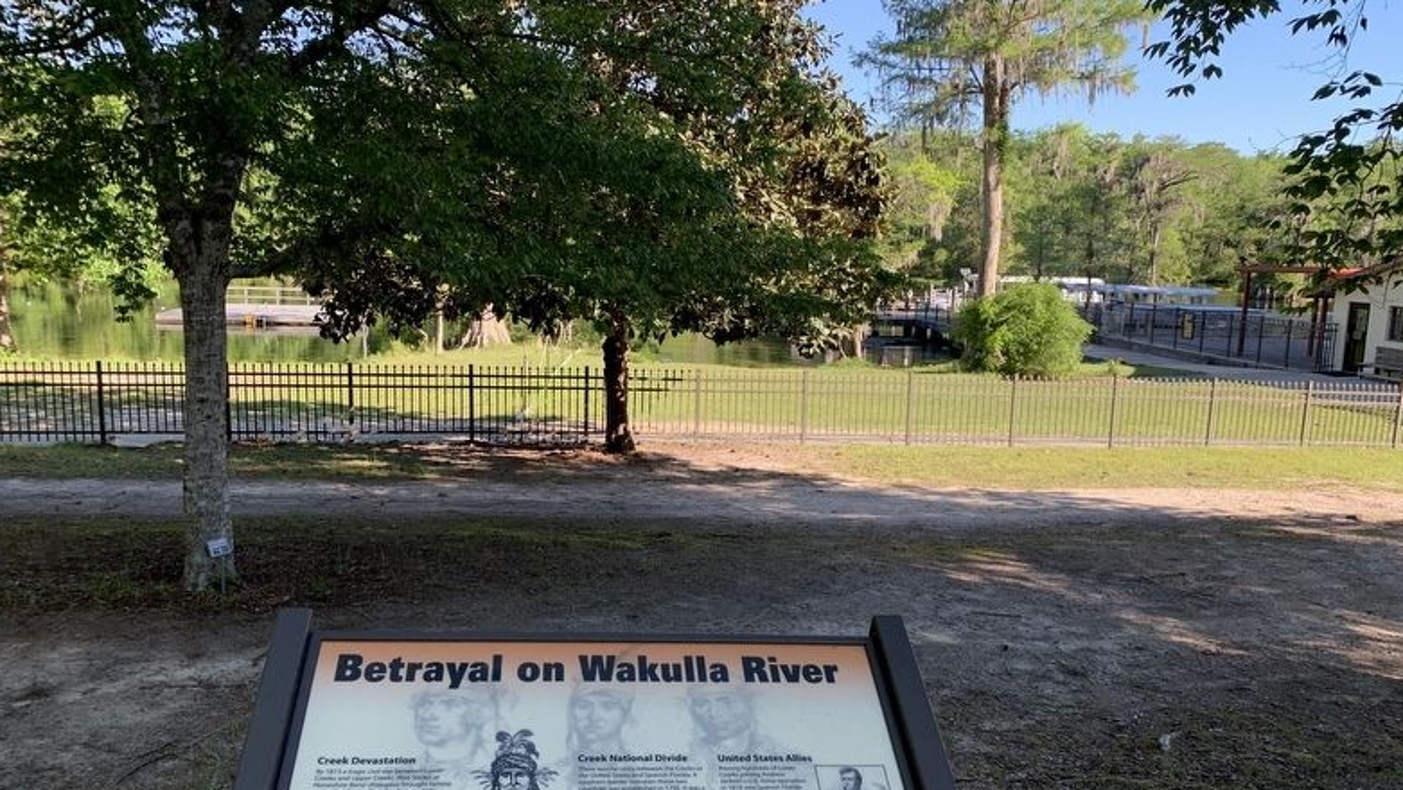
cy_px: 451
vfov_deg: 40.1
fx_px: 1079
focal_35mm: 29
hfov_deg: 66.0
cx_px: 708
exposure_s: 1/333
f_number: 1.8
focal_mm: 4.25
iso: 25
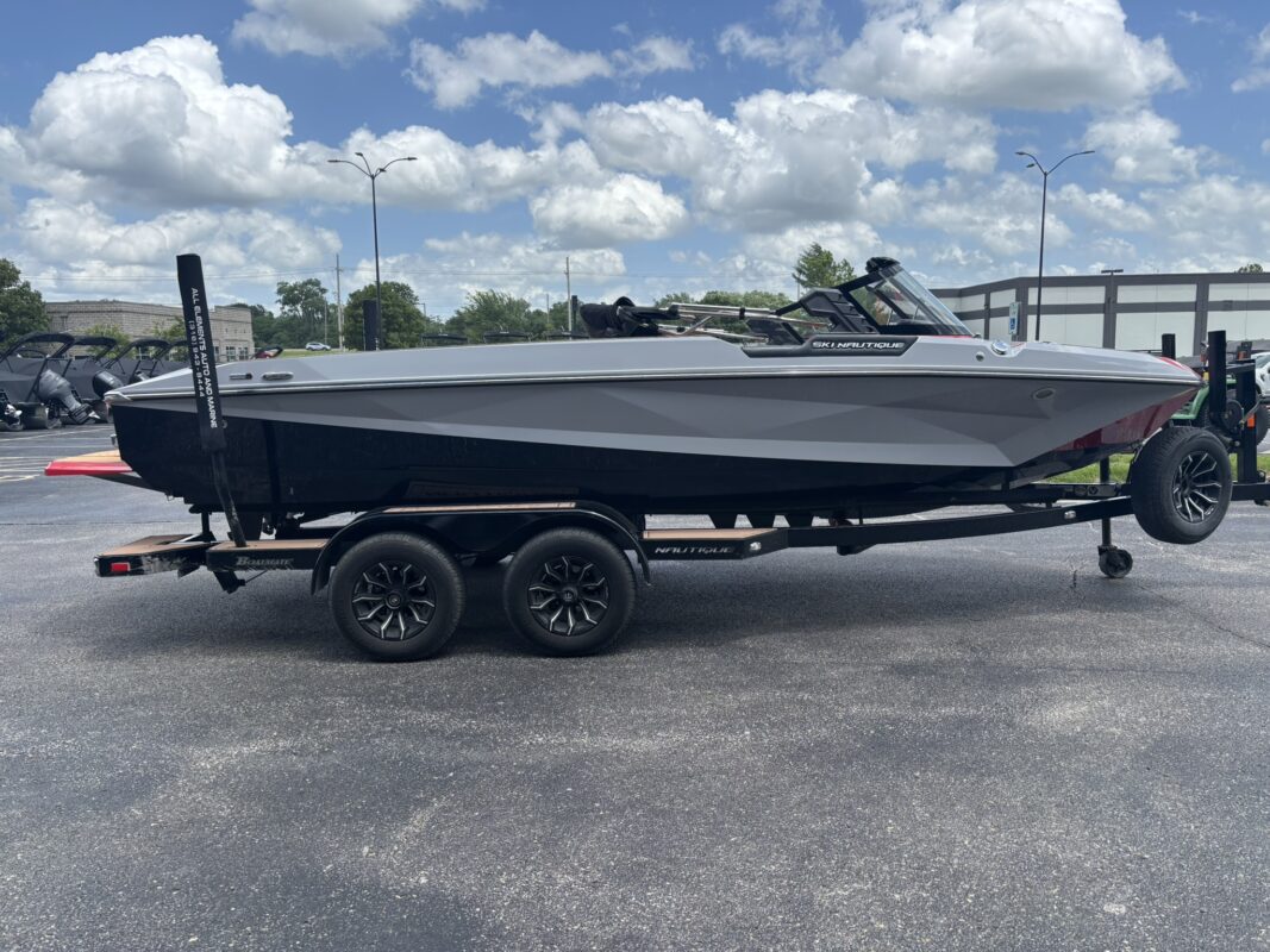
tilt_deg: -5.5
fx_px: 954
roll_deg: +1.5
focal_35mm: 26
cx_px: 635
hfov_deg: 67.3
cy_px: 476
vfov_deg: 53.1
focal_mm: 5.96
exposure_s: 1/3021
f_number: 1.6
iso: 50
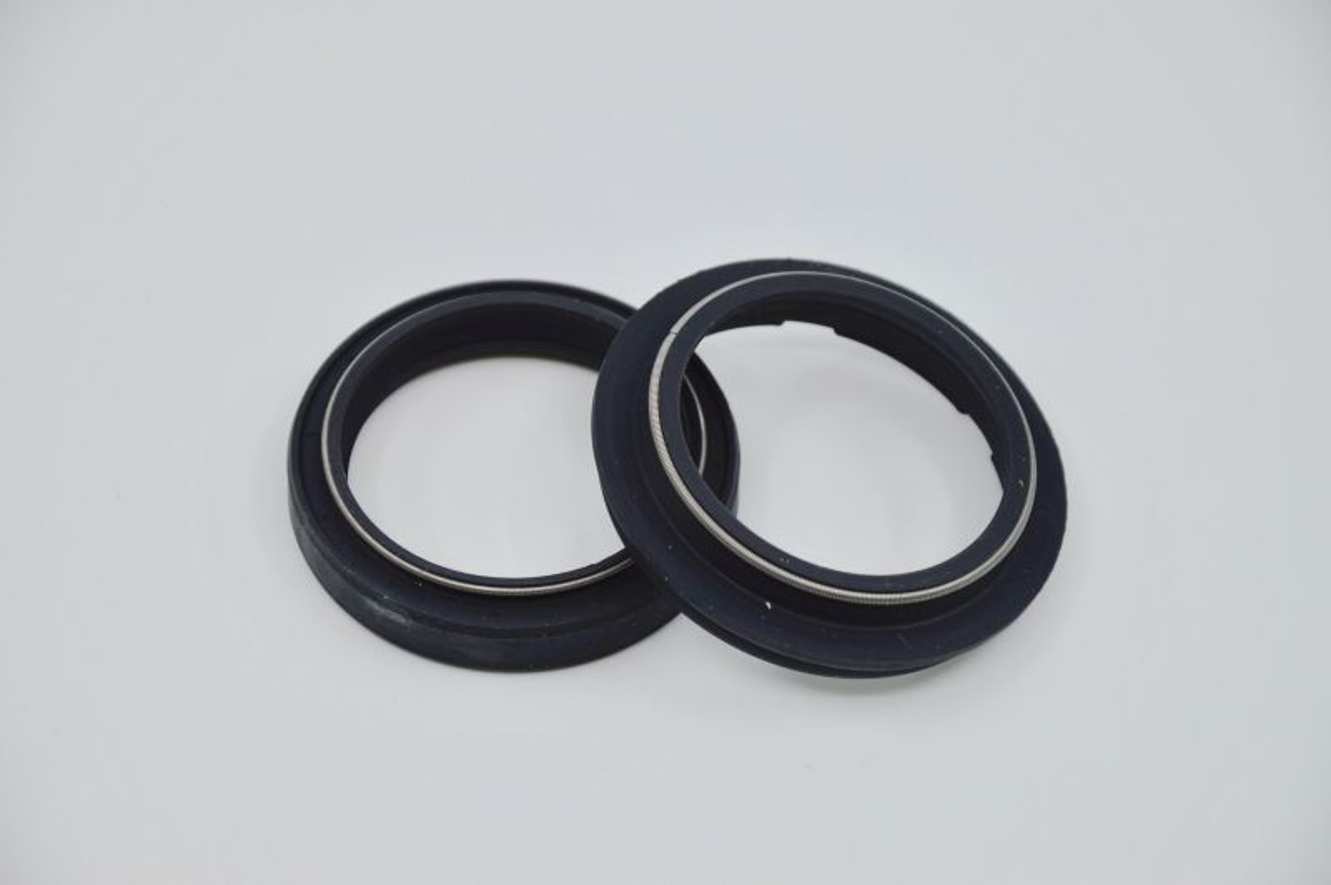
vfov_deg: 8.7
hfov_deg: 13.1
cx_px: 666
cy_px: 442
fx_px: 5818
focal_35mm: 158
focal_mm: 105
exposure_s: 1/160
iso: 100
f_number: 6.3
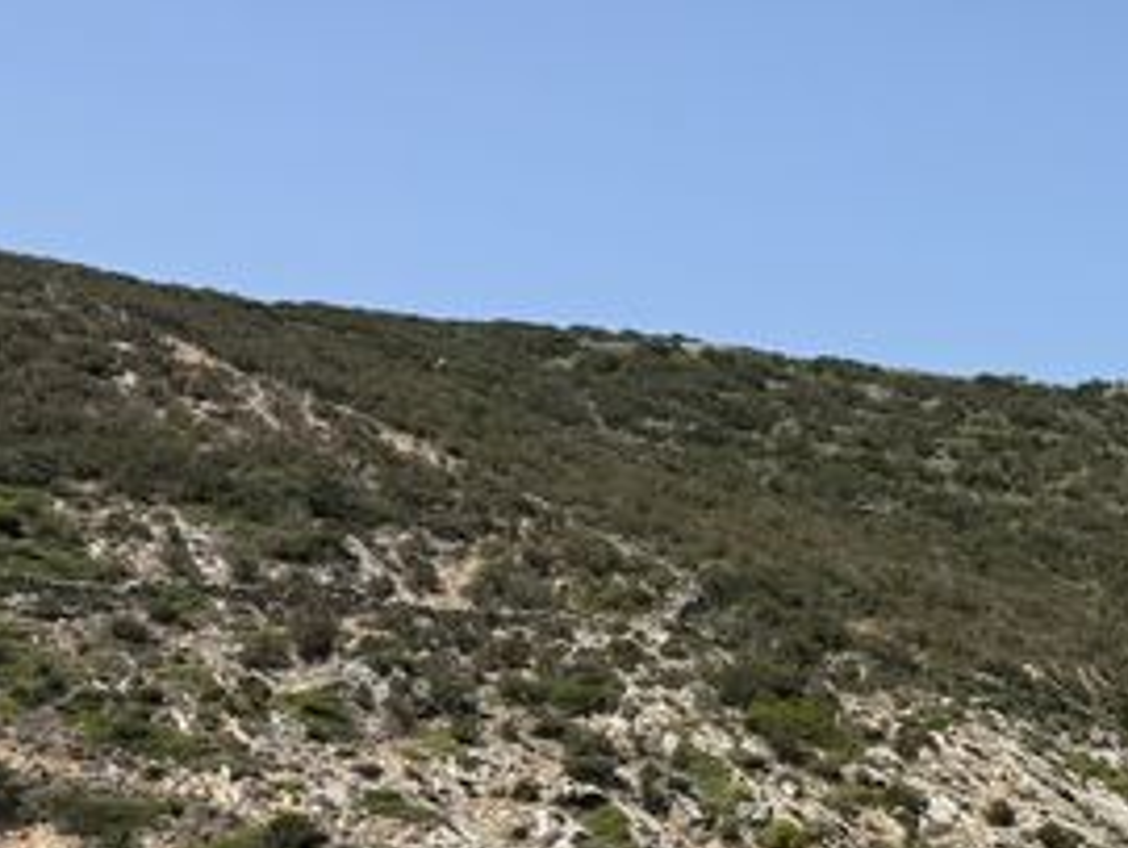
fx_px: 2316
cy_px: 1049
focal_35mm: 71
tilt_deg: -5.1
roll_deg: +0.1
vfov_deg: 19.4
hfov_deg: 23.0
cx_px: 1621
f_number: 1.78
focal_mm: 6.76
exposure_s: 1/3953
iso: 80
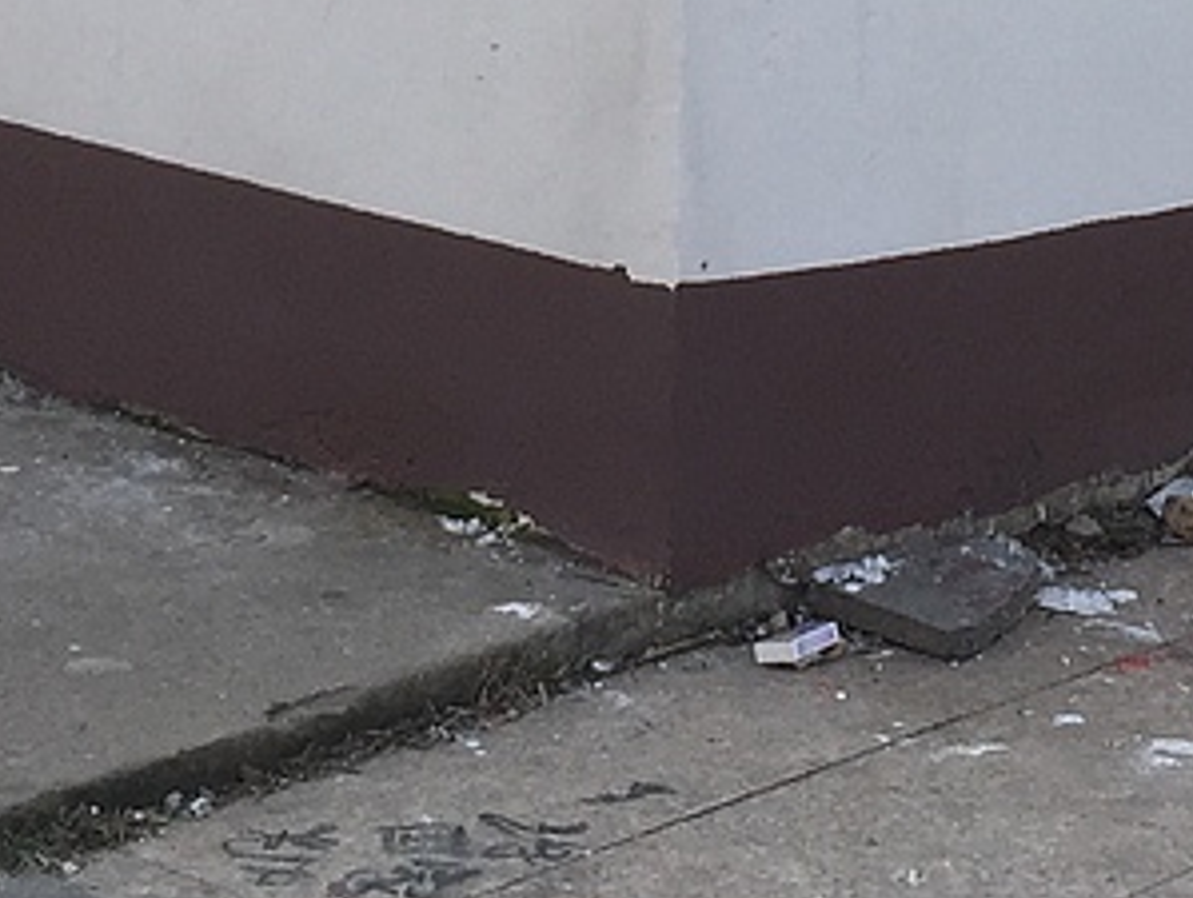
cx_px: 846
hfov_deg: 15.8
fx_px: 4279
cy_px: -655
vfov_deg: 11.2
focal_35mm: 124
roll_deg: -1.5
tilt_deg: -0.3
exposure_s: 1/760
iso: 32
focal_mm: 4.15
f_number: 2.2
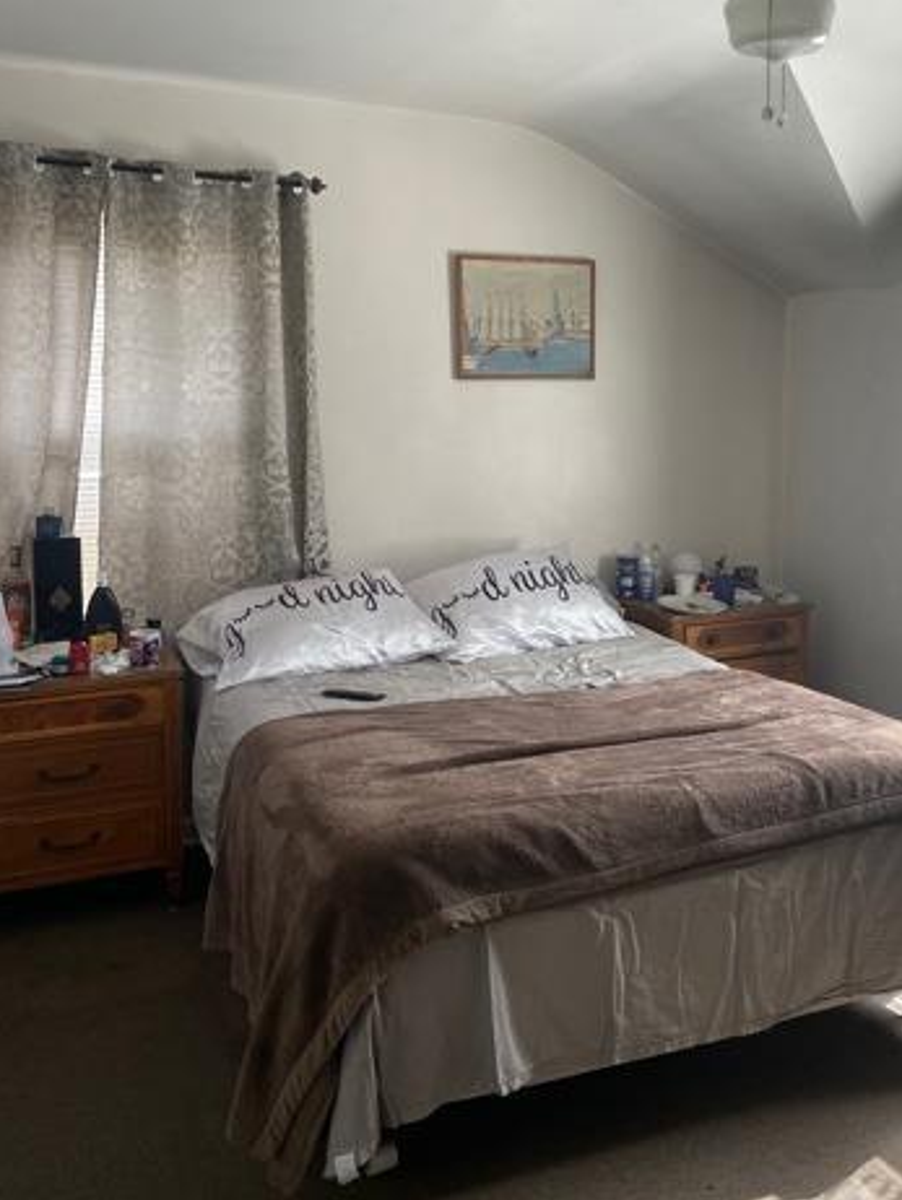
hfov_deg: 39.1
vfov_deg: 51.1
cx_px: 616
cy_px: 496
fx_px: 1250
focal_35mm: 36
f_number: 1.6
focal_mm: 4.2
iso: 80
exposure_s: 1/121
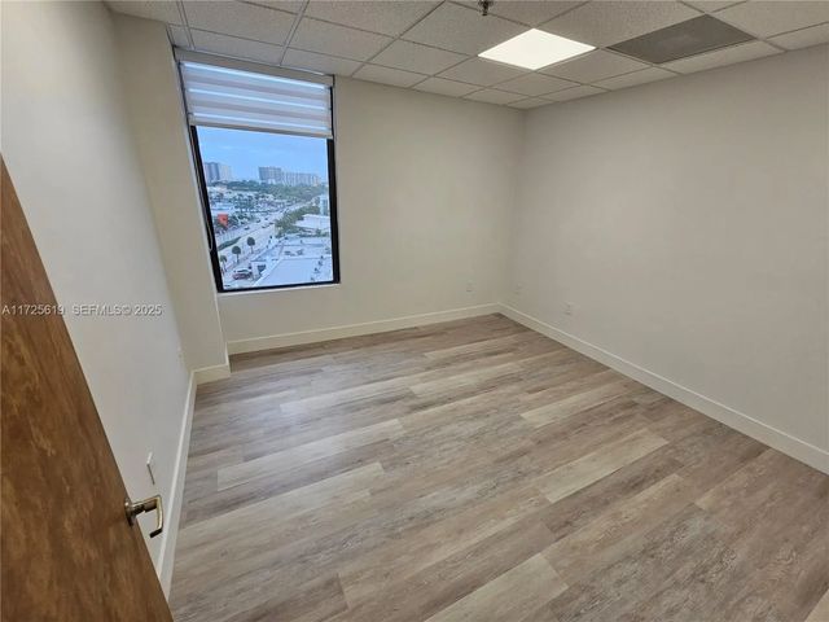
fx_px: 311
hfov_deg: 106.2
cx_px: 414
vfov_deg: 89.9
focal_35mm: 13
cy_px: 311
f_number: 2.2
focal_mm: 2.2
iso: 160
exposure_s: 1/207
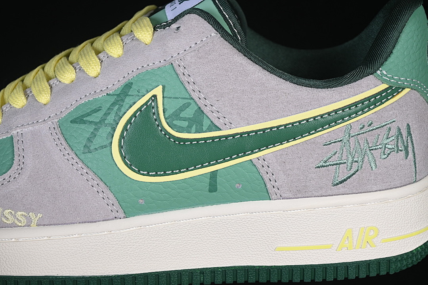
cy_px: 142
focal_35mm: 75
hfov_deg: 27.0
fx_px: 892
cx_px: 214
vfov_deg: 18.2
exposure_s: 1/80
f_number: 7.1
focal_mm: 50
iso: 160
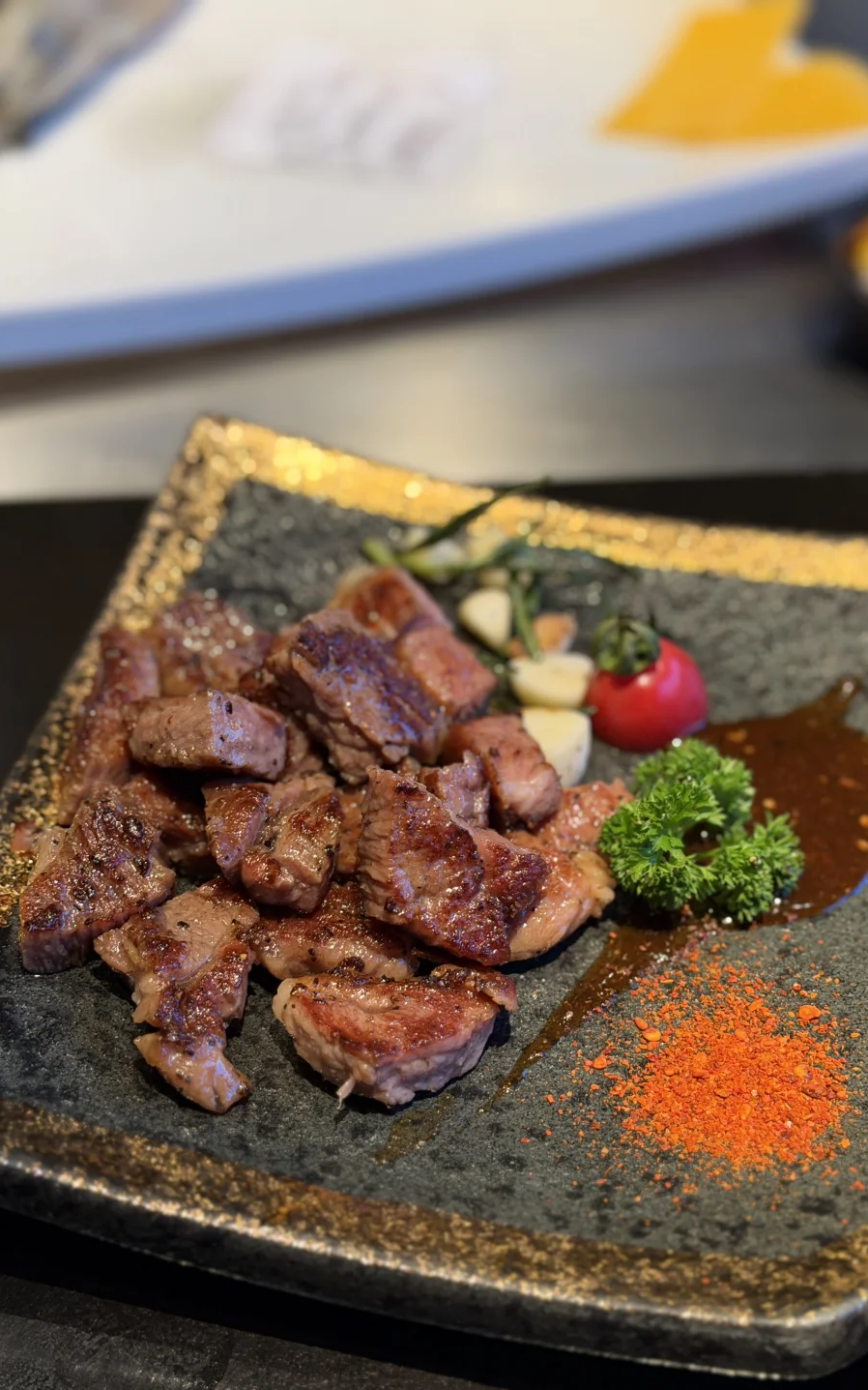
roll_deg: -2.0
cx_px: 512
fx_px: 1931
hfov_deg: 25.3
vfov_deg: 39.6
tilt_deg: -43.1
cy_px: 695
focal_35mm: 51
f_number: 1.78
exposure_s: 1/40
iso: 200
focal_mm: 6.76
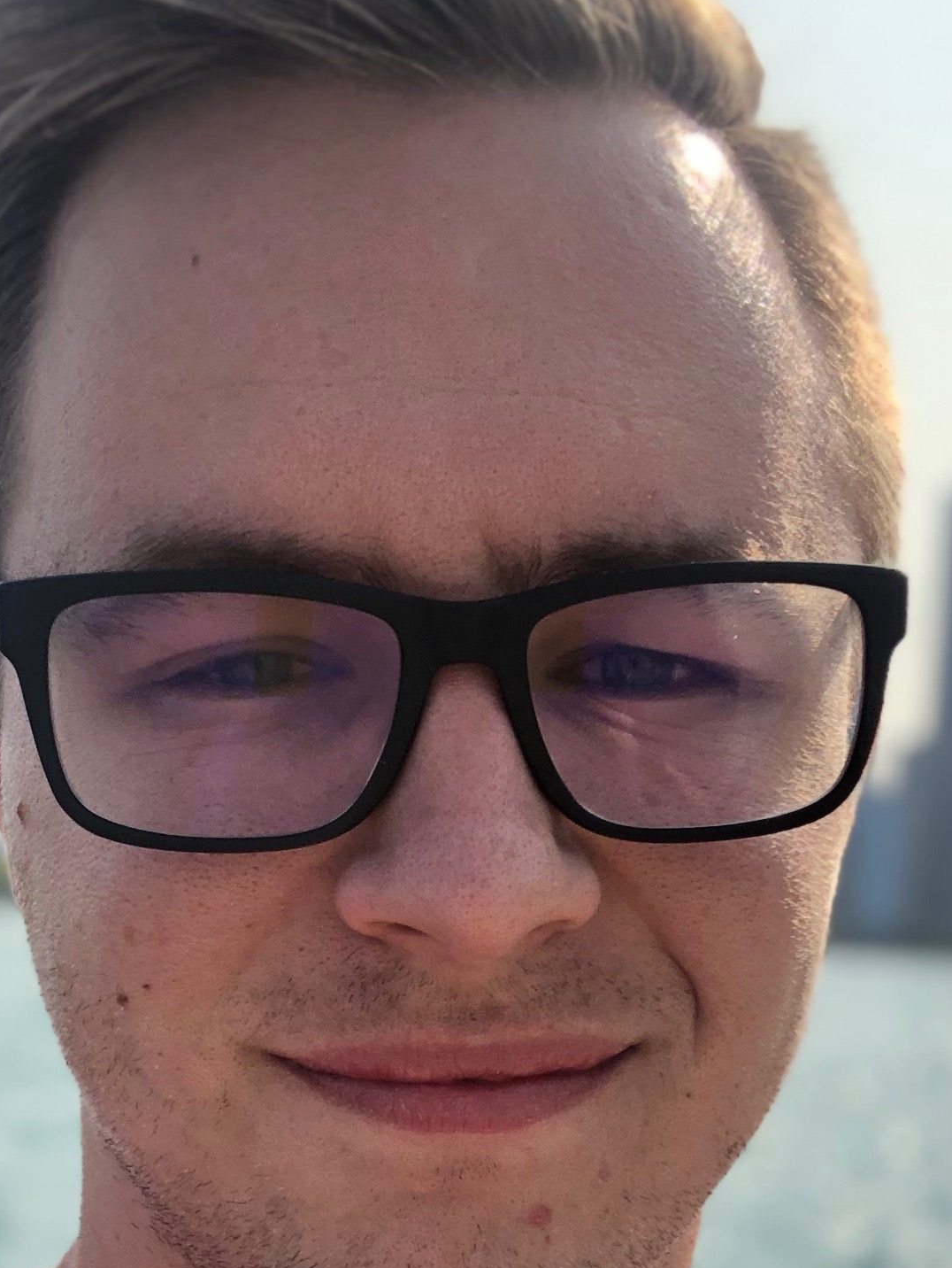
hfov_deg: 21.3
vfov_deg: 26.9
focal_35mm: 69
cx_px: 486
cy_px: 1195
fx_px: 2527
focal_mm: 2.87
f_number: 2.2
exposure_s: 1/523
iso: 20
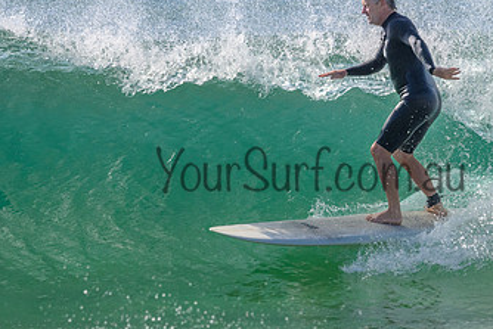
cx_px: 329
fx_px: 14083
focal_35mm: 1028
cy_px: 105
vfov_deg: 1.3
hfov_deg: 2.0
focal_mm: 500
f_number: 11
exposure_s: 1/1600
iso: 1000
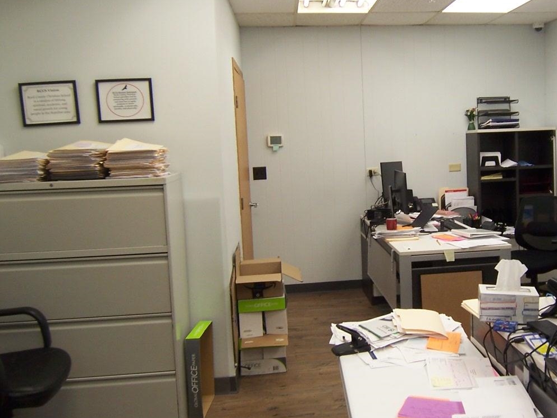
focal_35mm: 36
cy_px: 186
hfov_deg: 50.4
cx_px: 372
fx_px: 579
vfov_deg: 39.6
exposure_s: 1/30
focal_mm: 3.8
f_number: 2.8
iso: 64
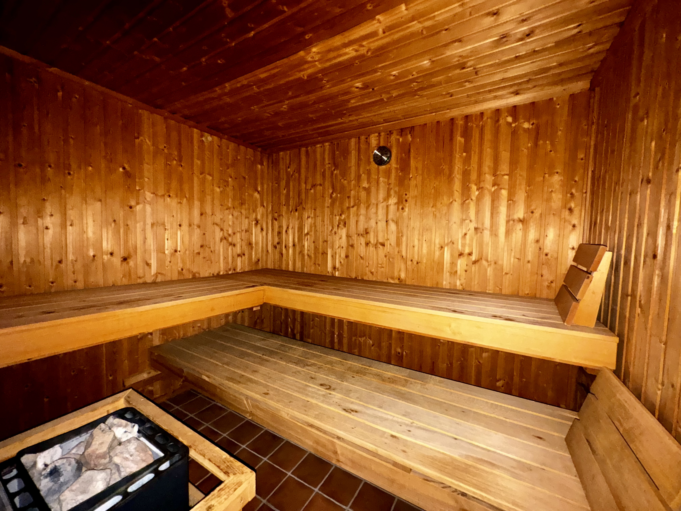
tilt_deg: -3.1
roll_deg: -1.2
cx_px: 340
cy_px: 256
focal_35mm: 14
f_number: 2.2
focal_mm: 2.22
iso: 320
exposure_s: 1/18
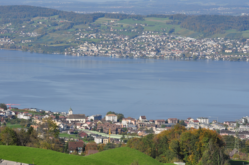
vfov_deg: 8.3
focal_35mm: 165
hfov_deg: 12.5
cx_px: 124
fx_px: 1140
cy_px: 82
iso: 200
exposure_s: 1/400
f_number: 11
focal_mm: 110
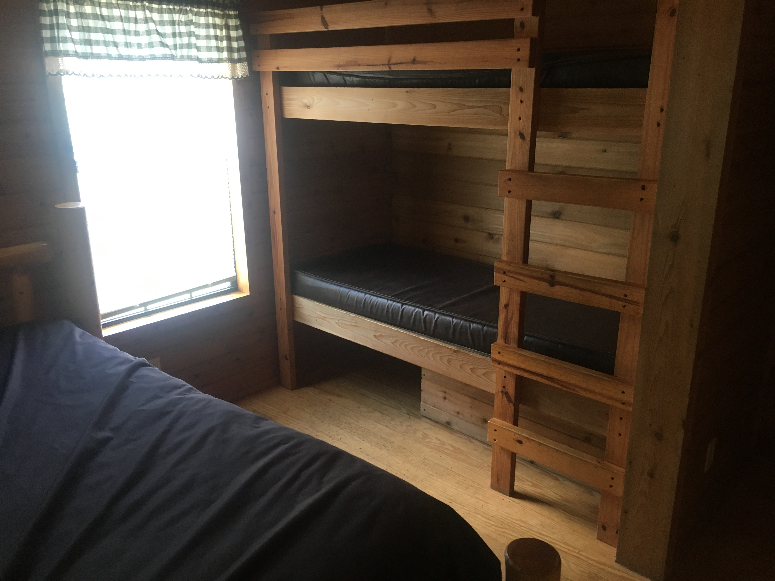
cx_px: 388
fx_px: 649
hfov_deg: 61.7
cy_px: 290
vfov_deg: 48.2
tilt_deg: -15.4
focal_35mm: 29
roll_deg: +0.1
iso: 80
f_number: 2.2
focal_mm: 4.15
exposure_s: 1/30
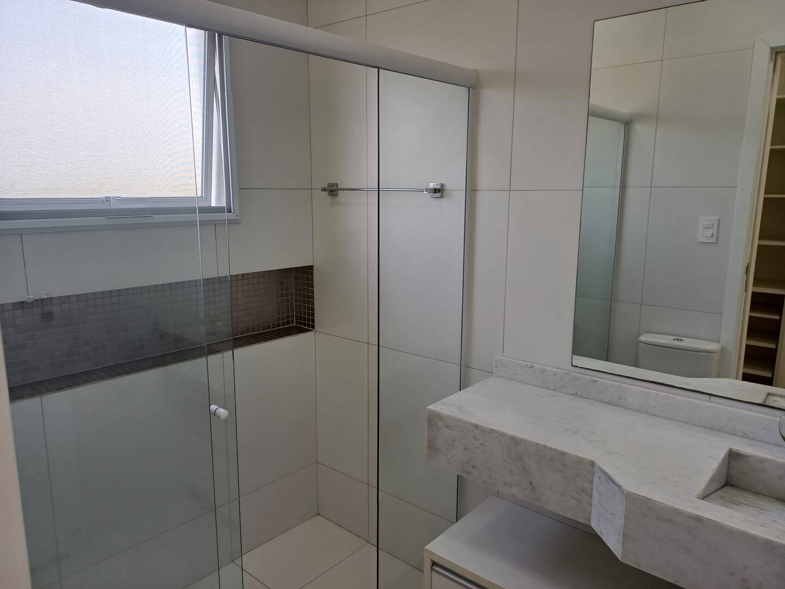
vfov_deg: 54.9
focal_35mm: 25
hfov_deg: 69.4
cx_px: 392
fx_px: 567
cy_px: 294
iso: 80
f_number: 1.8
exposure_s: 1/120
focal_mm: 4.65
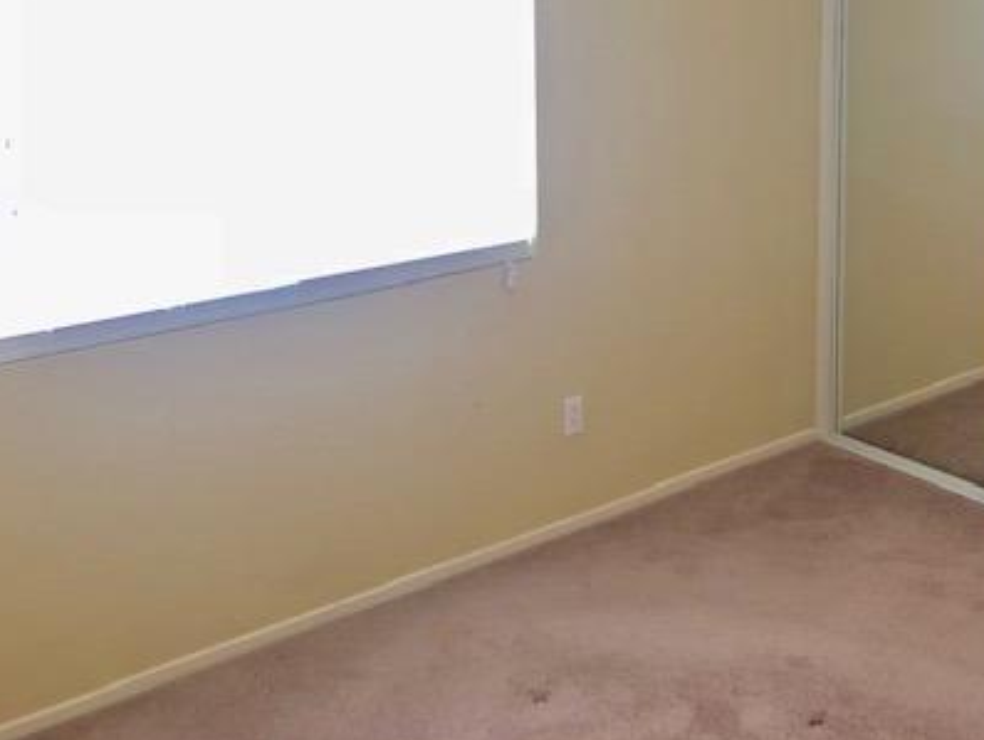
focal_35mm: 45
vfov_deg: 31.6
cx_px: 611
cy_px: 178
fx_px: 1280
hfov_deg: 41.8
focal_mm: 3.99
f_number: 1.8
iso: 50
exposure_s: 1/15
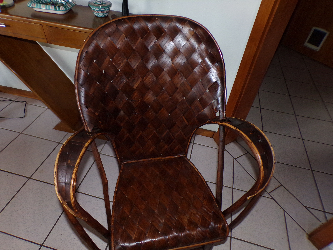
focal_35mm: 24
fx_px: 231
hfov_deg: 71.6
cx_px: 166
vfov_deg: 56.8
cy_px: 125
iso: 200
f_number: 3
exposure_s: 1/34
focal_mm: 4.3
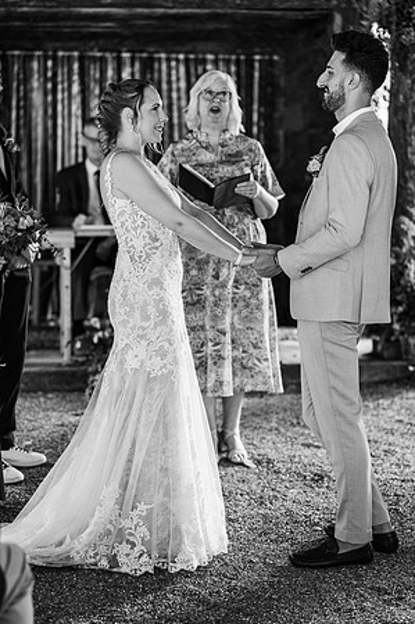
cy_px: 312
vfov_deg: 23.9
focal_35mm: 85
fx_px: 1473
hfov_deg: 16.0
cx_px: 208
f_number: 2.2
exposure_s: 1/200
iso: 1000
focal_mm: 85
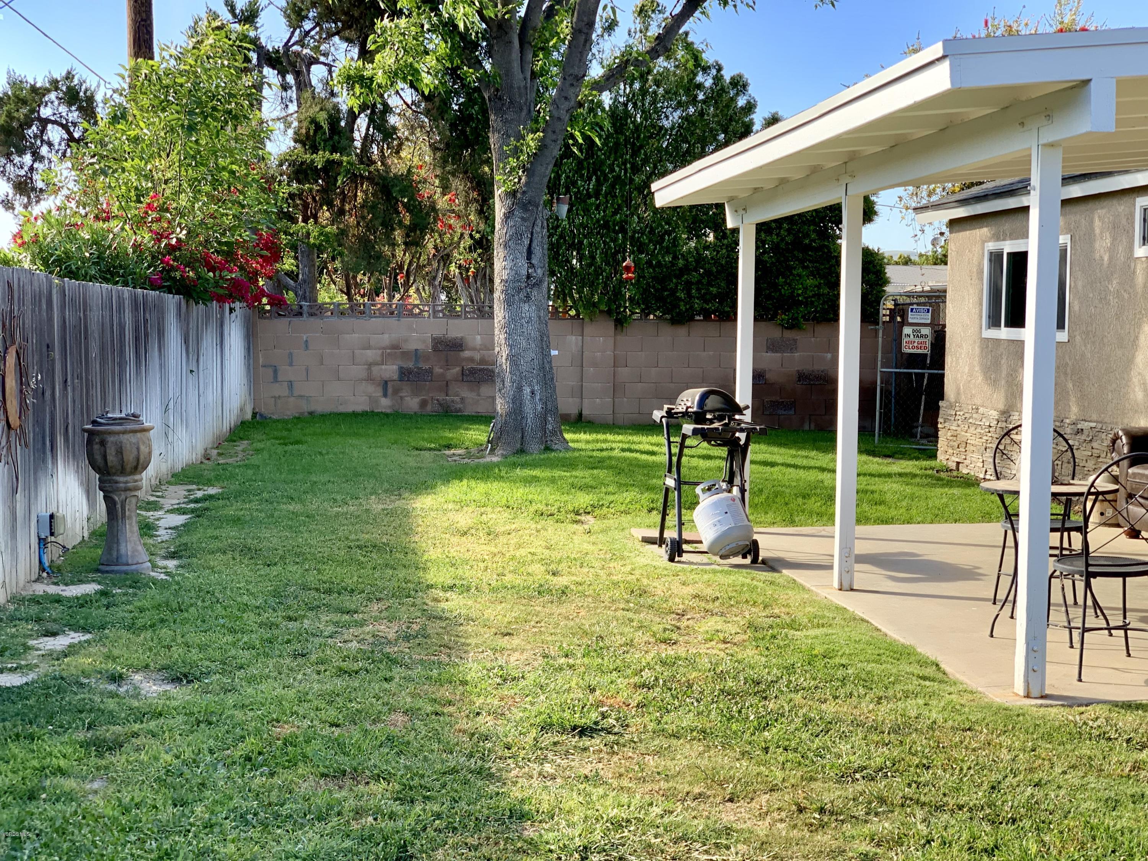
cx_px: 574
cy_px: 430
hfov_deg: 36.8
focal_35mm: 52
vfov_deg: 28.0
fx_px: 1725
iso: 16
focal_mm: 6
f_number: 2.4
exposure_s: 1/122
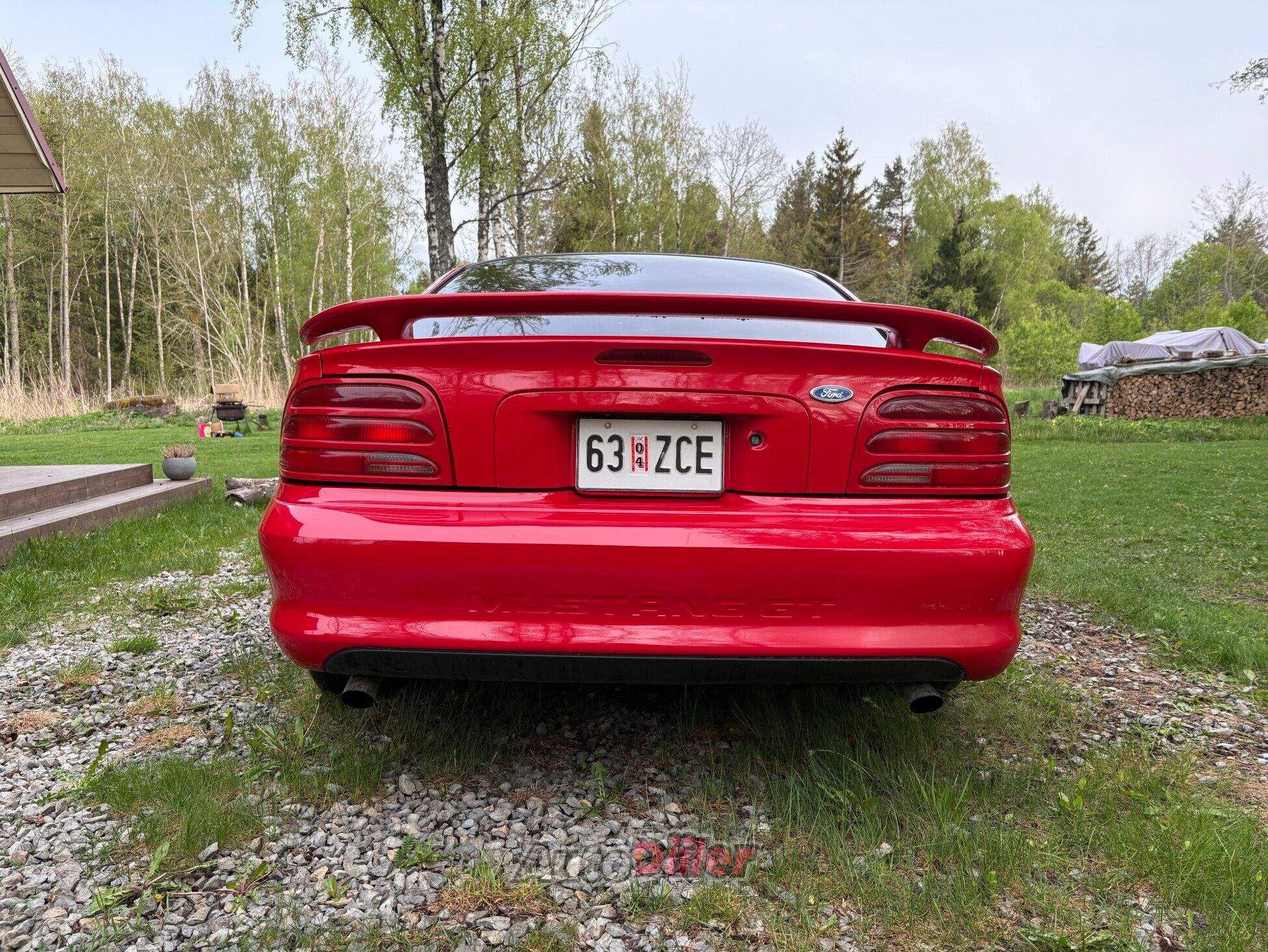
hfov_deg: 67.3
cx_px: 634
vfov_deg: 53.1
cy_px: 476
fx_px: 953
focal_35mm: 26
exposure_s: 1/243
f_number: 1.6
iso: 64
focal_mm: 5.96
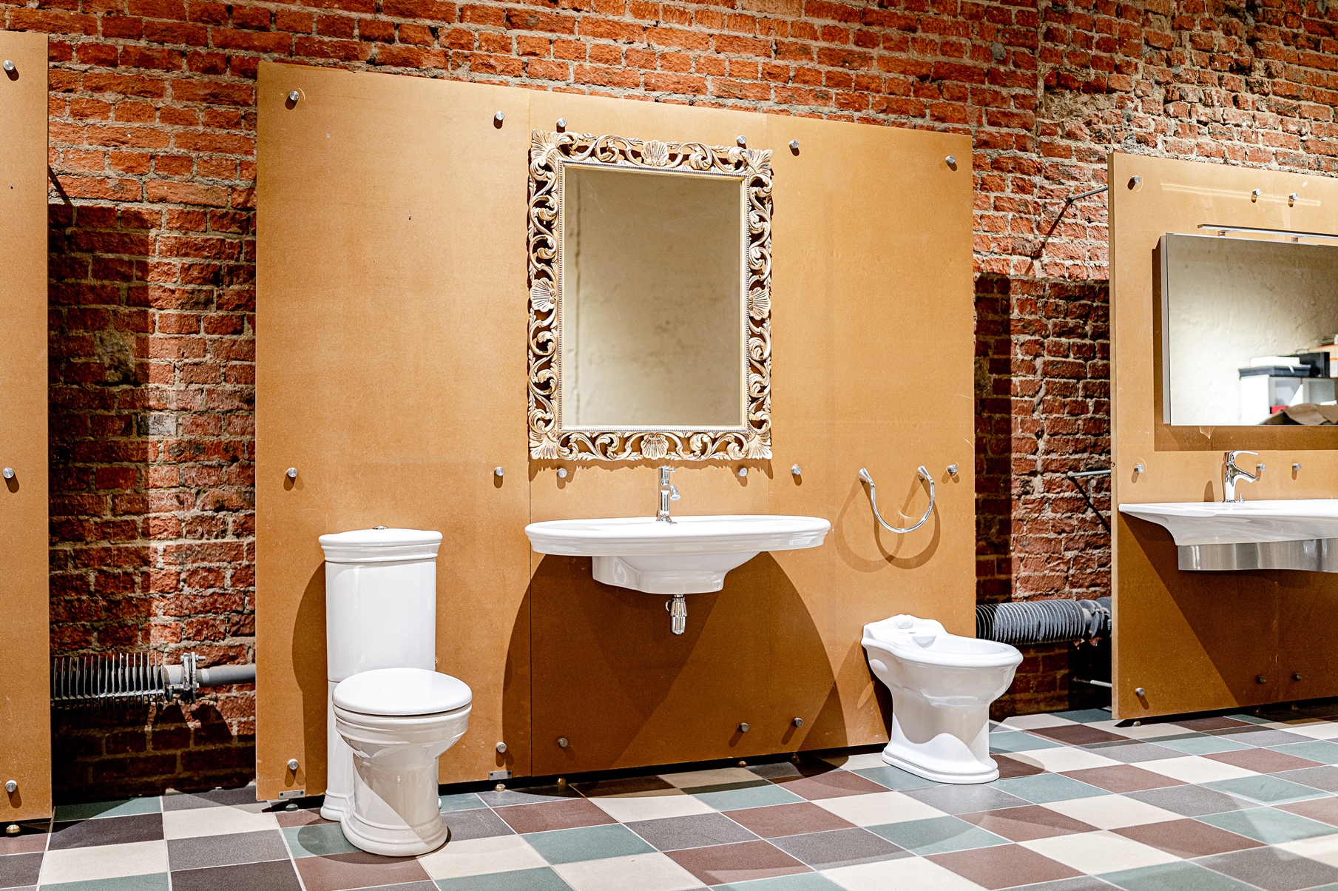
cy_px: 446
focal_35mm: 35
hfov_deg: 54.5
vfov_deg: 37.8
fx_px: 1300
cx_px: 669
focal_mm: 35
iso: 720
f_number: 1.4
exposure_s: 1/200
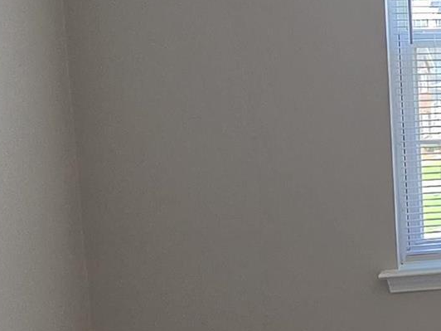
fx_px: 955
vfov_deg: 19.6
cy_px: 114
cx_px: 838
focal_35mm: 75
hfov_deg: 18.7
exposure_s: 1/120
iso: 80
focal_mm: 2.2
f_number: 1.9
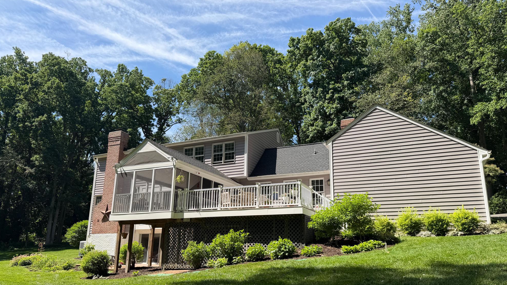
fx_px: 363
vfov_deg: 42.8
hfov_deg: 69.9
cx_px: 250
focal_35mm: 27
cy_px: 165
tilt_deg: +12.8
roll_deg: -0.5
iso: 80
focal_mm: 6.76
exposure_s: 1/2370
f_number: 1.78
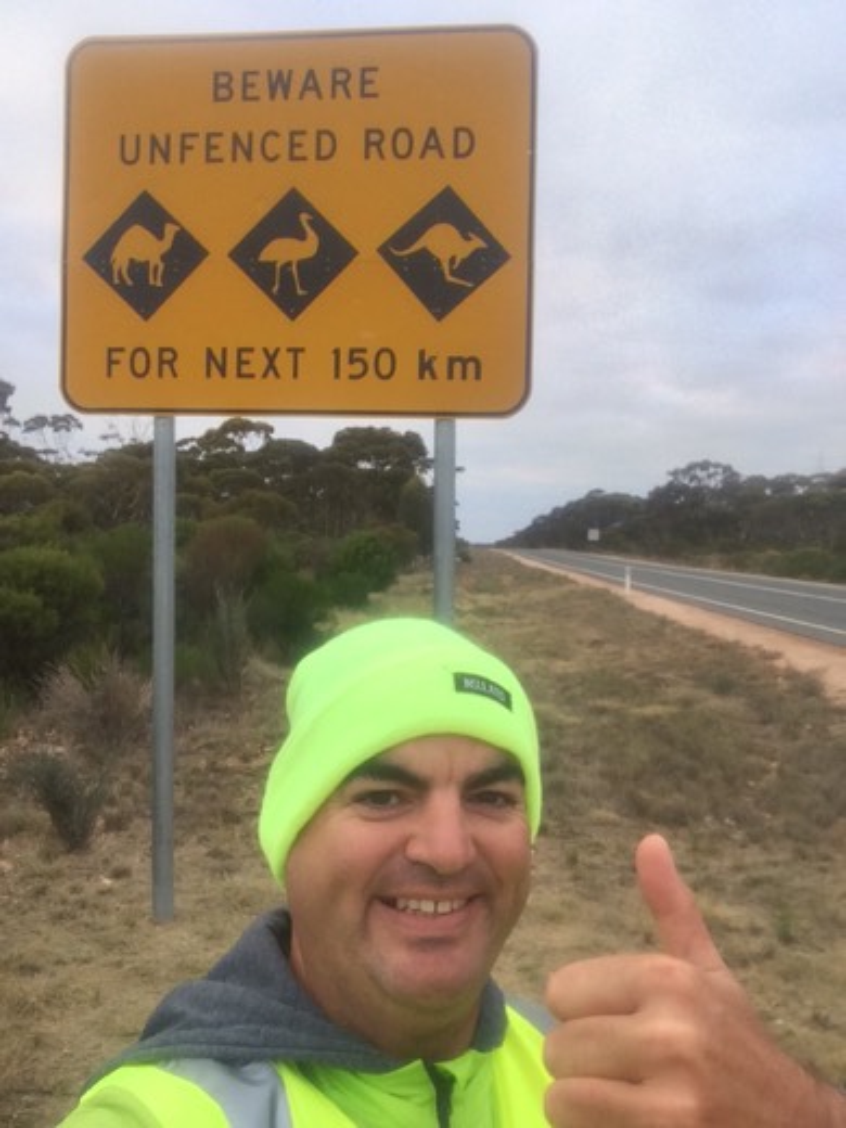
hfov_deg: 45.4
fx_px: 1010
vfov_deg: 58.4
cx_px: 423
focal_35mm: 31
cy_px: 564
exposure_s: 1/60
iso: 50
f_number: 2.4
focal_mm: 2.15
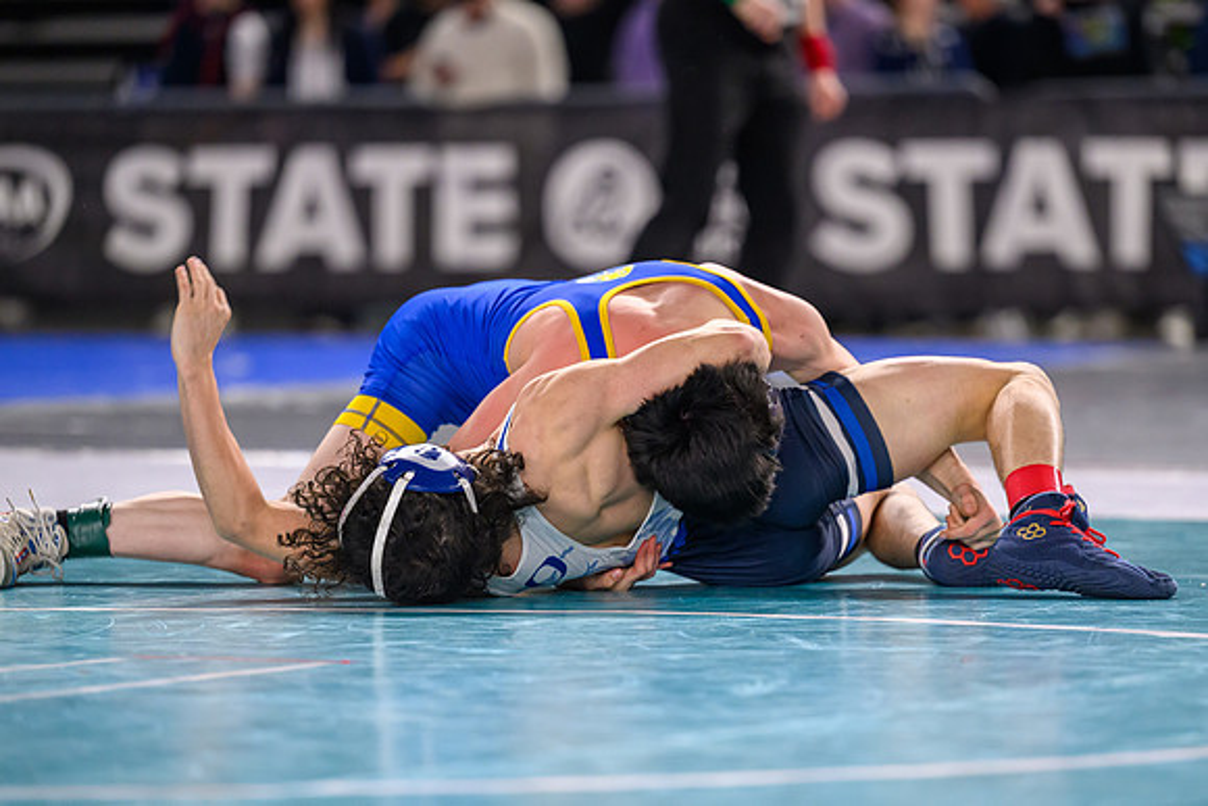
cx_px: 658
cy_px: 477
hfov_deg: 10.0
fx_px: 6918
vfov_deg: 6.7
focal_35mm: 206
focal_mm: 170
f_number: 2.8
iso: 2500
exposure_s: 1/800
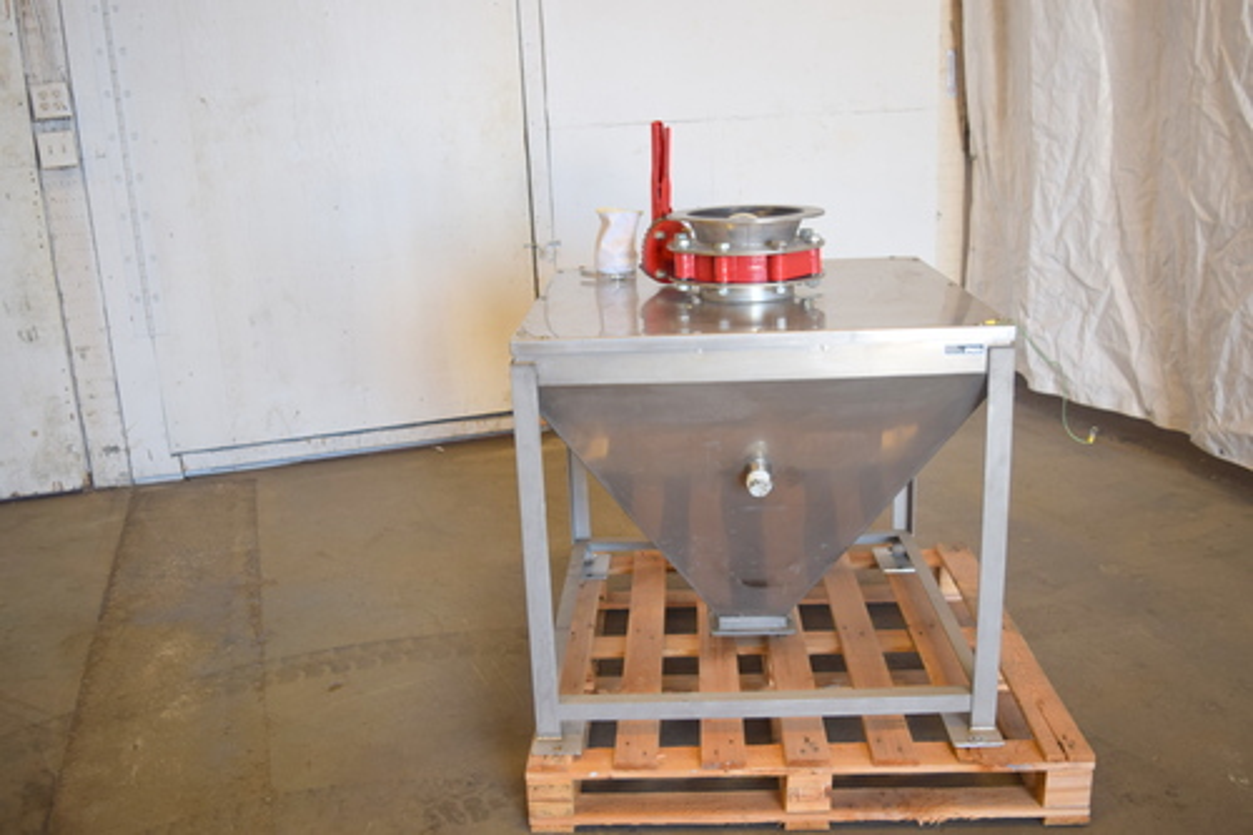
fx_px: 1200
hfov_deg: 55.1
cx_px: 626
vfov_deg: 38.3
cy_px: 418
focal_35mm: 34
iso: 400
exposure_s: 1/80
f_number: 4
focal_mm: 23
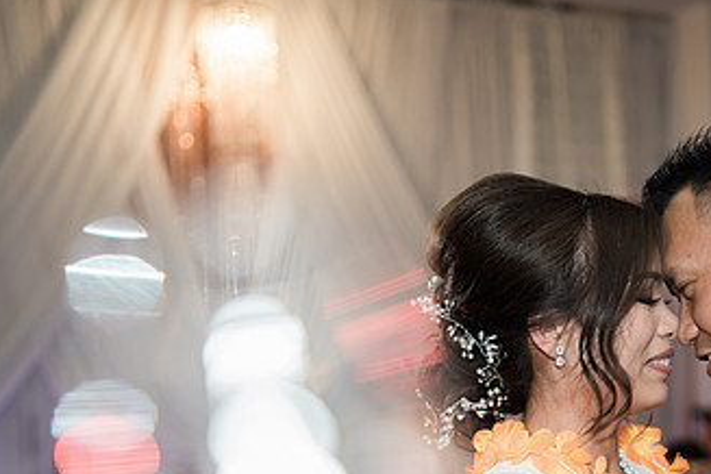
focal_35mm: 62
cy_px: 377
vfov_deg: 21.6
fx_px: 1224
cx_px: 507
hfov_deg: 32.0
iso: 320
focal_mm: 35
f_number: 1.4
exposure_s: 1/160
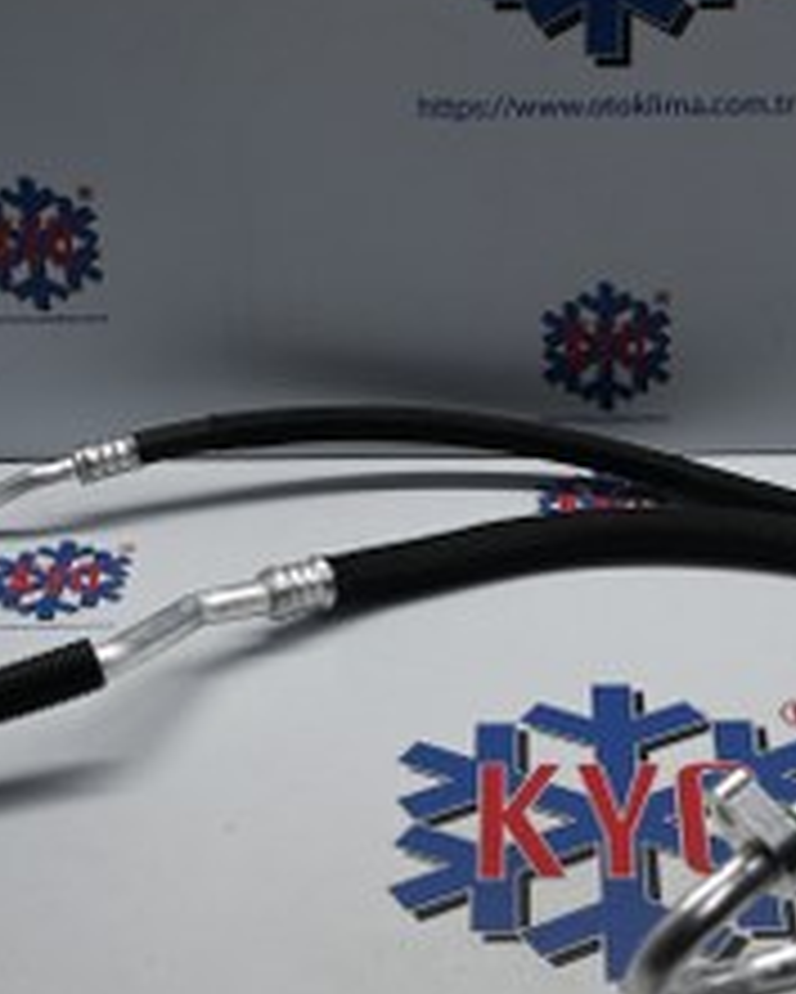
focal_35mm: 80
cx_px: 522
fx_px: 2362
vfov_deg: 23.8
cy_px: 481
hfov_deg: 19.1
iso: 100
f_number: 4
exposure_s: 1/50
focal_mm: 21
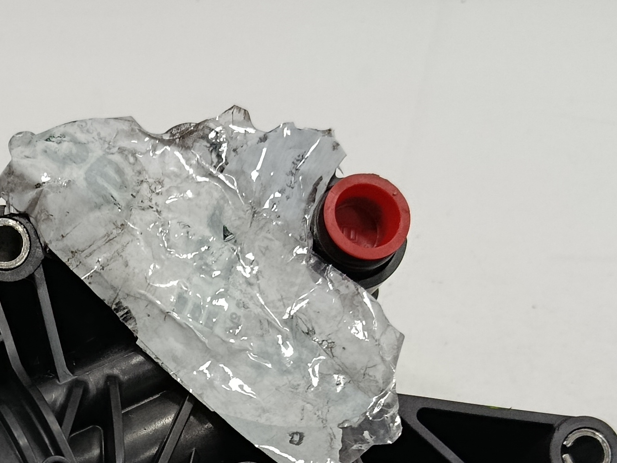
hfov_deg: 26.5
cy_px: 537
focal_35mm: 71
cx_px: 68
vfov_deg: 19.6
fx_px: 1266
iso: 1021
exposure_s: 1/100
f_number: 1.7
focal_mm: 5.24
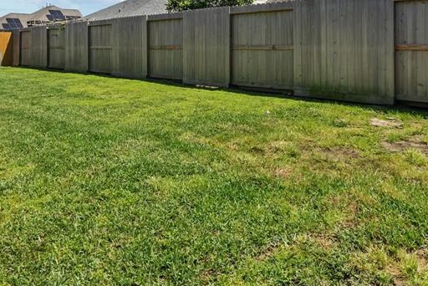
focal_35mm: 32
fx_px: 381
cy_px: 30
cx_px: 220
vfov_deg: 38.4
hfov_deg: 58.7
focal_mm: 16
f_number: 8
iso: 2500
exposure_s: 1/2000
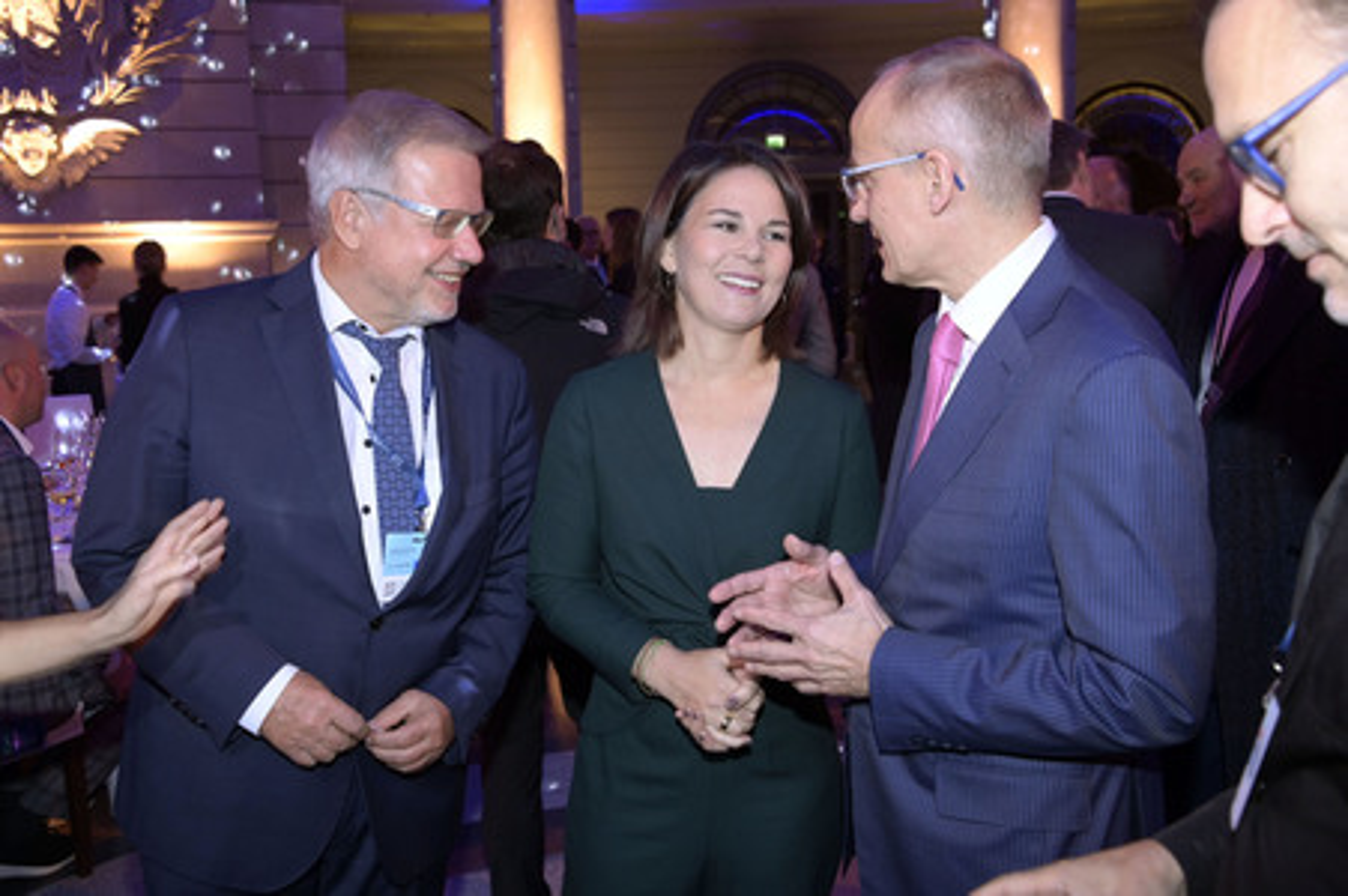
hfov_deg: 58.8
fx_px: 1197
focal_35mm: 32
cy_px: 448
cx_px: 674
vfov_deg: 41.1
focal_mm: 32
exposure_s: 1/30
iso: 1600
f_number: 5.6
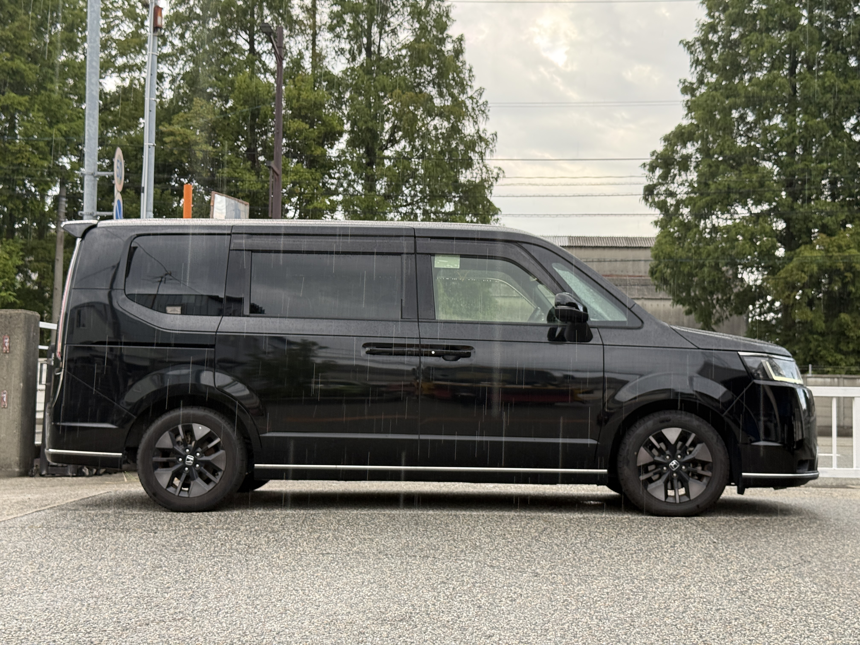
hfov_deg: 39.7
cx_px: 430
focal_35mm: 48
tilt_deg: +3.0
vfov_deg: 30.3
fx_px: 1193
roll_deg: -1.2
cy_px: 322
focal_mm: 6.76
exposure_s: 1/121
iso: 80
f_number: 1.78
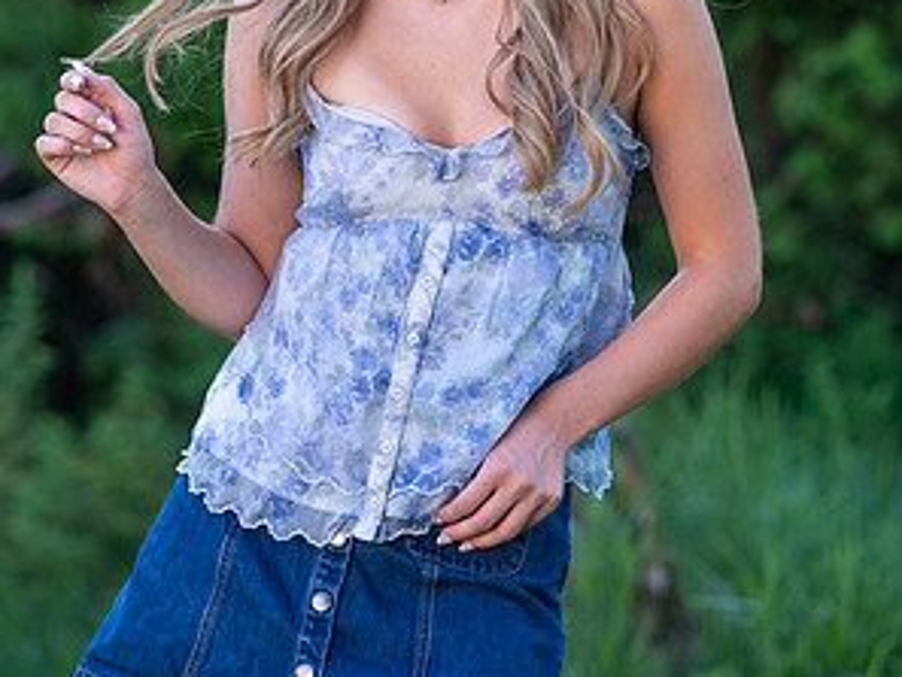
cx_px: 449
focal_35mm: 182
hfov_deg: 10.9
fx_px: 4744
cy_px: 79
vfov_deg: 8.1
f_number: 4
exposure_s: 1/200
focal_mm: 125
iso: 160
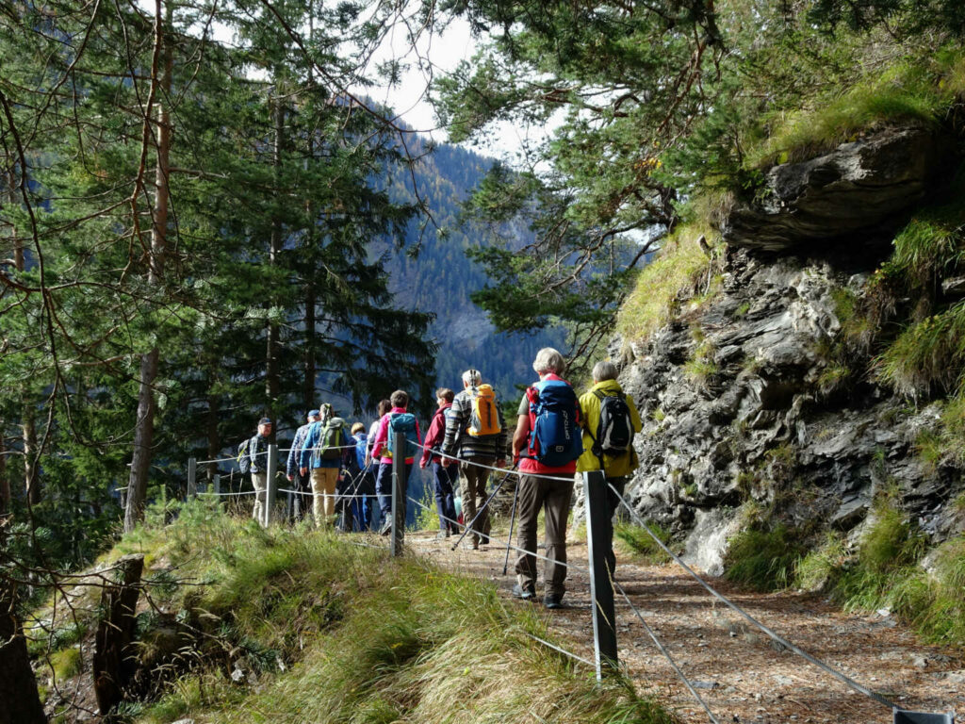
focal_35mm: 37
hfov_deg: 50.1
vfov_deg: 38.7
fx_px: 1031
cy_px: 362
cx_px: 482
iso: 80
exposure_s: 1/125
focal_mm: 6.37
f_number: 4
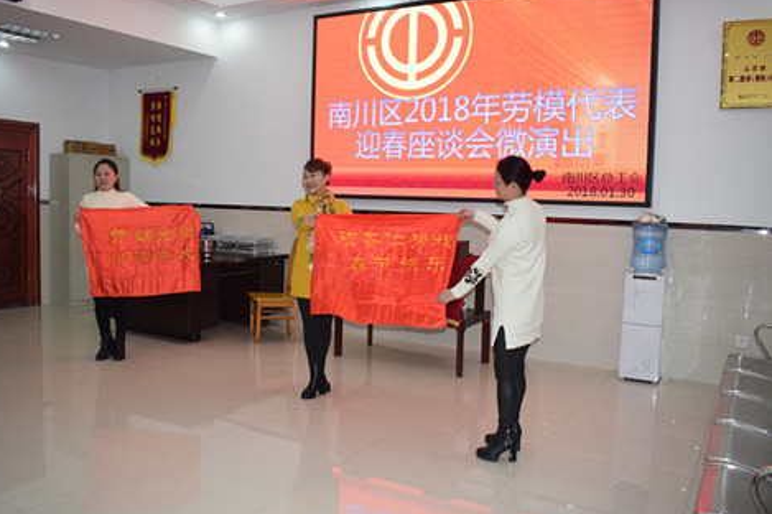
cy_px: 251
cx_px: 362
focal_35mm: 32
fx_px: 686
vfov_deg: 41.1
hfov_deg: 58.7
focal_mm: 20
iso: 800
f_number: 5.6
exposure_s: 1/125
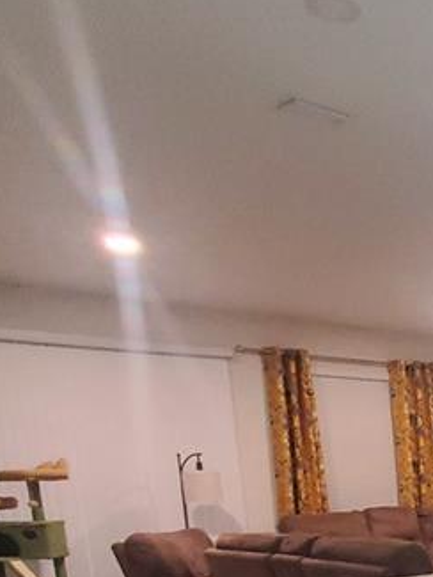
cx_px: 705
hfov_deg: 22.6
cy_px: 628
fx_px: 800
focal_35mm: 48
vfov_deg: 34.5
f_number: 2.2
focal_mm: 1.8
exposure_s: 1/40
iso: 400
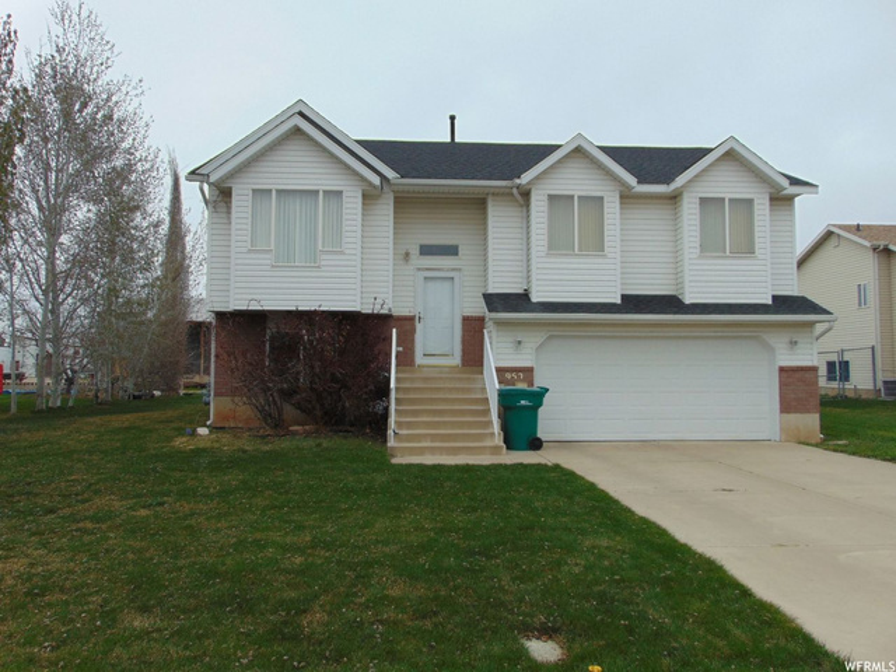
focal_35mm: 25
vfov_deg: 54.9
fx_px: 647
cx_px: 448
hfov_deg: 69.4
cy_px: 336
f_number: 7.7
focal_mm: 4.5
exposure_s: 1/250
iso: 80
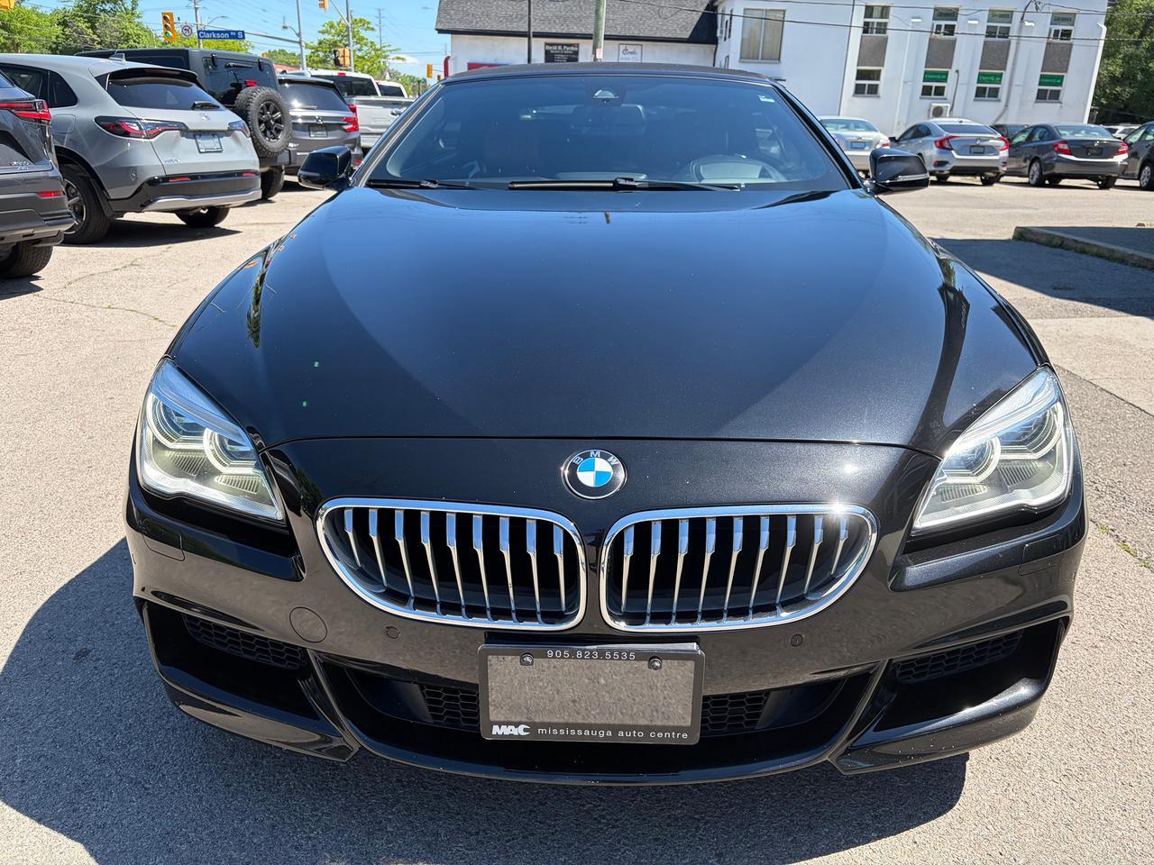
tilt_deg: -19.3
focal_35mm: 26
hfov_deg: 67.3
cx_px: 577
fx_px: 867
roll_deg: -2.3
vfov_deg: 53.1
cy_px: 432
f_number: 1.6
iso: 64
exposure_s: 1/1451
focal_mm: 5.96
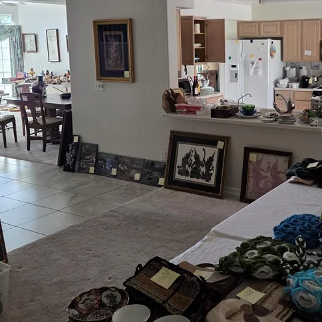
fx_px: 453
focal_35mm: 43
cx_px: 250
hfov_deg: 38.0
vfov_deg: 38.4
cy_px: 91
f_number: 1.8
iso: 400
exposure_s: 1/120
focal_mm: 5.4
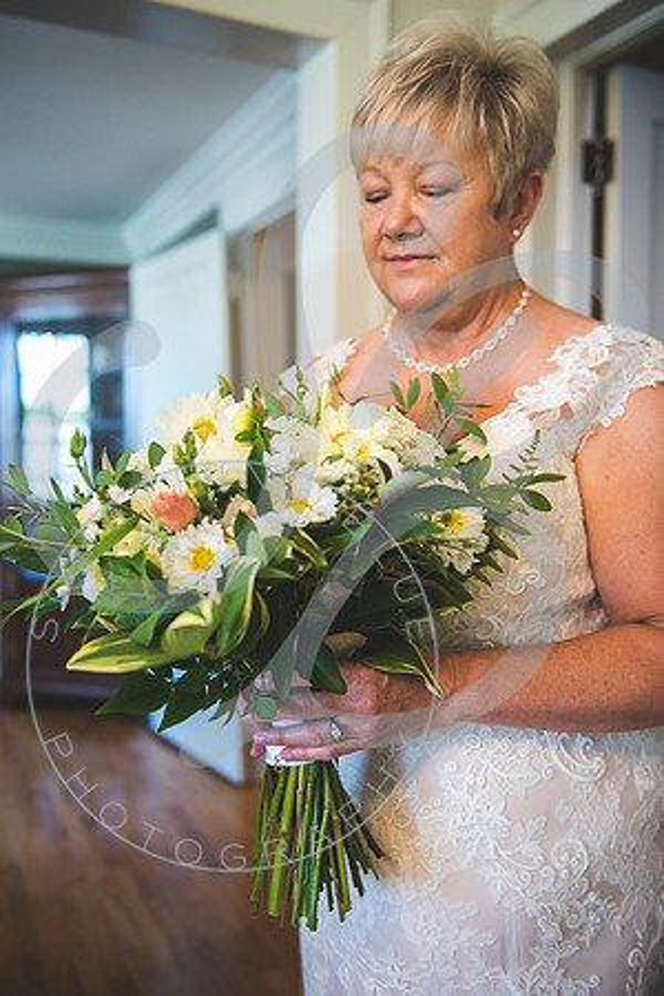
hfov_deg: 38.9
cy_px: 498
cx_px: 332
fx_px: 941
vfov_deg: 55.8
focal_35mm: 34
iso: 1250
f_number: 2.8
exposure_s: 1/125
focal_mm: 34
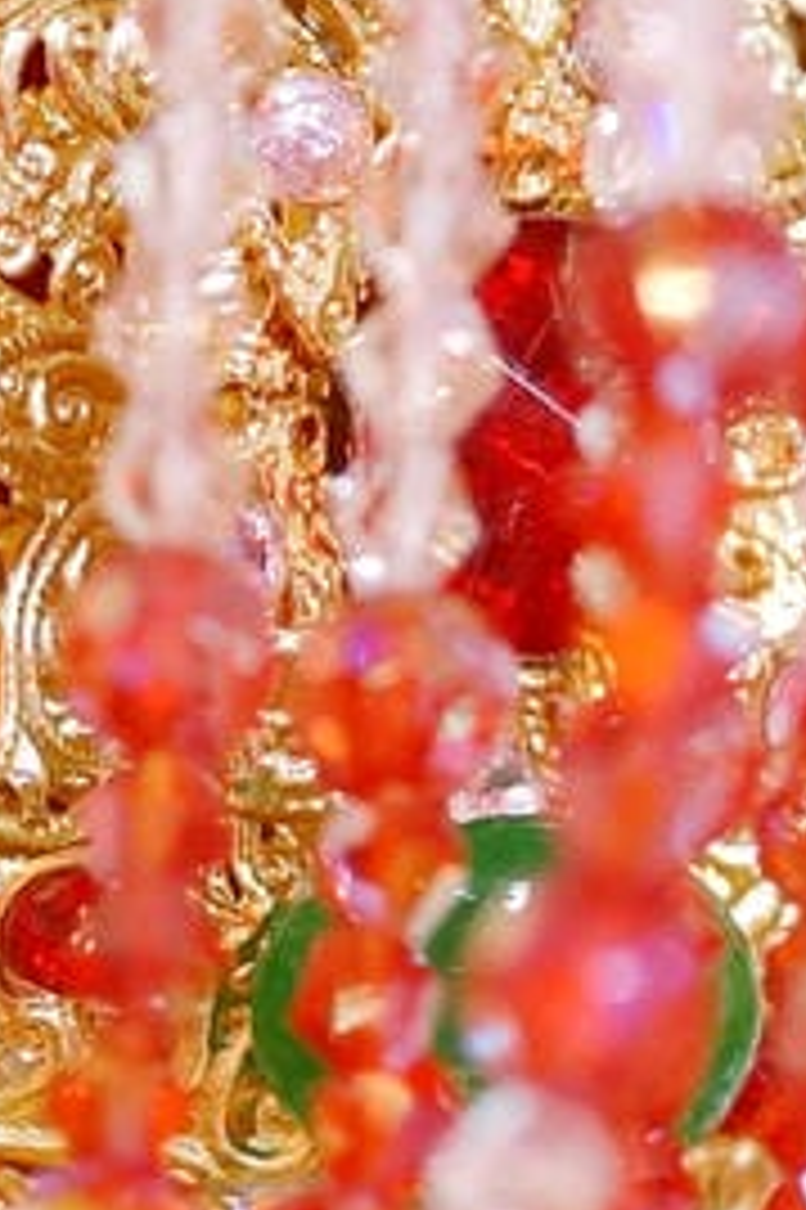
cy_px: 1489
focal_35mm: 234
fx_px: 7868
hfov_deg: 5.9
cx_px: 41
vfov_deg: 8.7
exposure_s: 1/80
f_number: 5.6
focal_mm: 35
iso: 1000
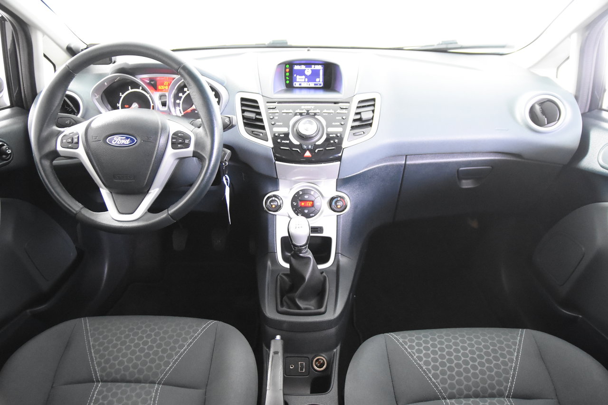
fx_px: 507
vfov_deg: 43.6
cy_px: 202
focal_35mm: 30
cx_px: 304
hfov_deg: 61.9
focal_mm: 20
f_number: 2.8
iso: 5600
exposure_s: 1/30
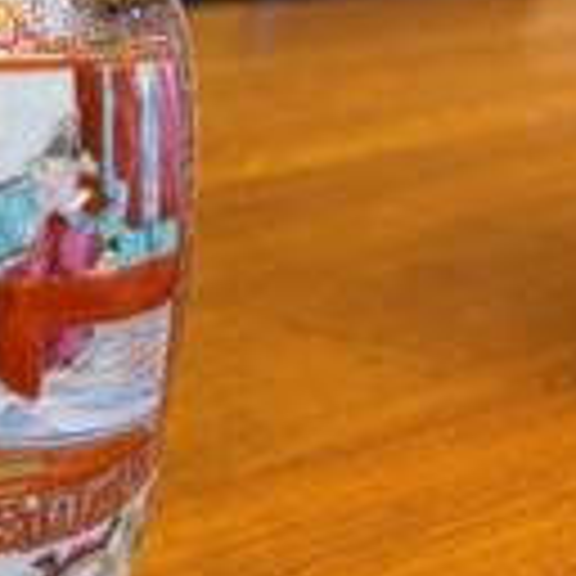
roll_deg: -2.3
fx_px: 1355
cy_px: -18
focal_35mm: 72
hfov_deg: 22.6
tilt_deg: -8.7
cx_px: -58
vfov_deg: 22.9
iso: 125
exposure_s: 1/50
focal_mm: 5.96
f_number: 1.6
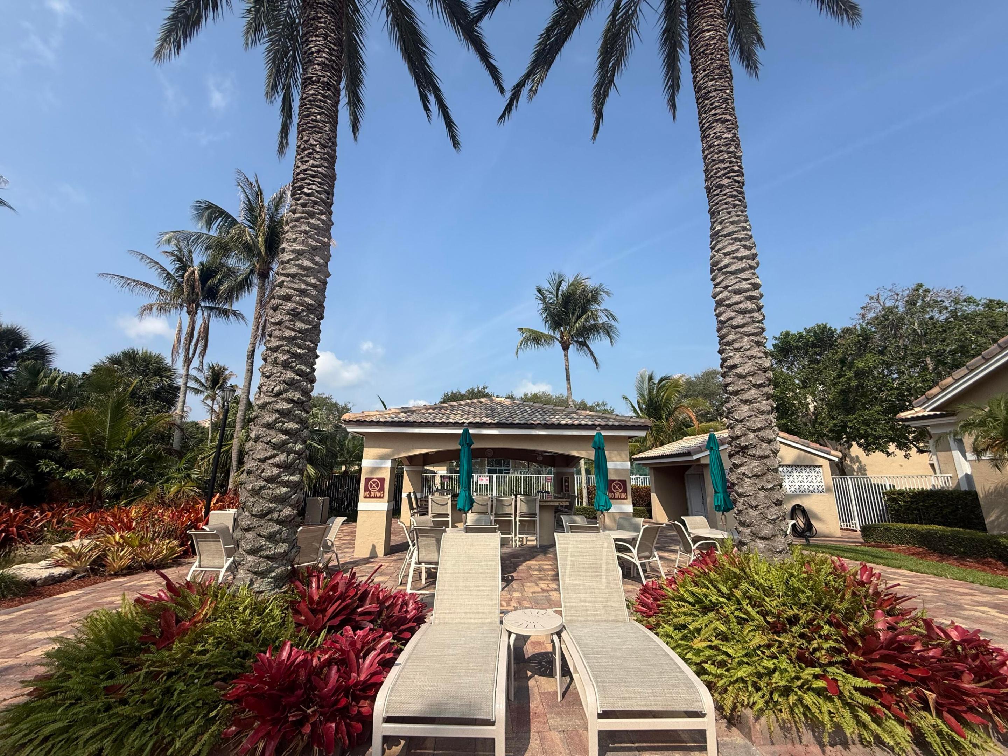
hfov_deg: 102.1
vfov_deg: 85.7
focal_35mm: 14
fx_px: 408
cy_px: 378
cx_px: 504
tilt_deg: +14.9
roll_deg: -0.2
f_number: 2.2
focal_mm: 2.22
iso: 50
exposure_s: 1/2506
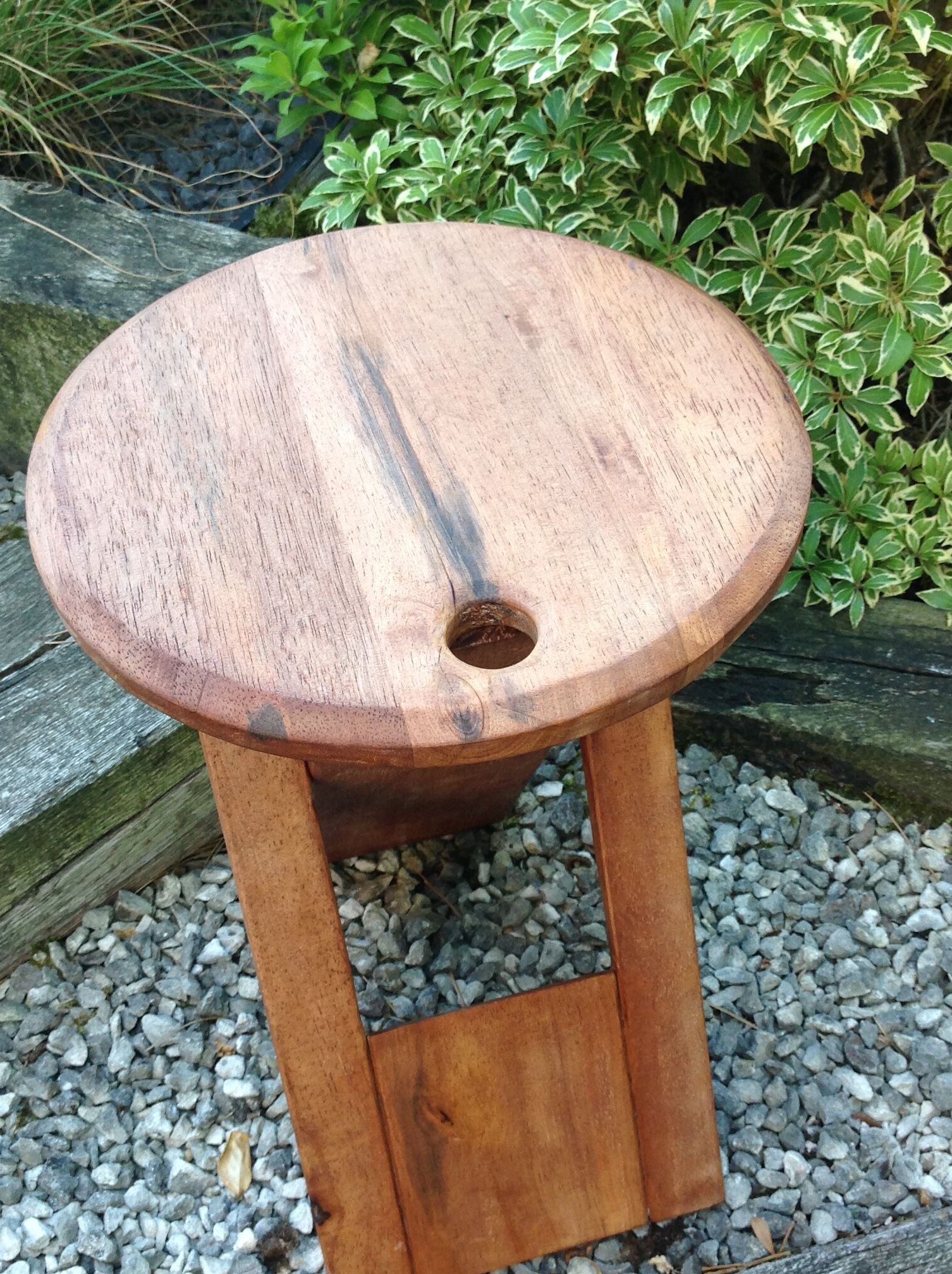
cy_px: 705
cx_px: 488
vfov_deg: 42.1
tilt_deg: -50.9
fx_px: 1654
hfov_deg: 32.1
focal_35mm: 45
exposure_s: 1/60
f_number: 2.4
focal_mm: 4.28
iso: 50
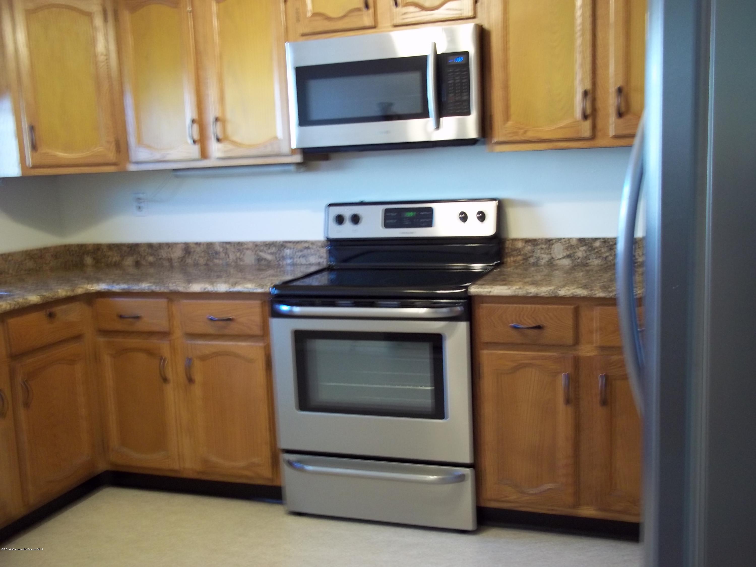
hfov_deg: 51.4
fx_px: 786
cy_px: 284
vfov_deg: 39.7
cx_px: 378
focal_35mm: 36
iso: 160
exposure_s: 1/8
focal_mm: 6.5
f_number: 3.1
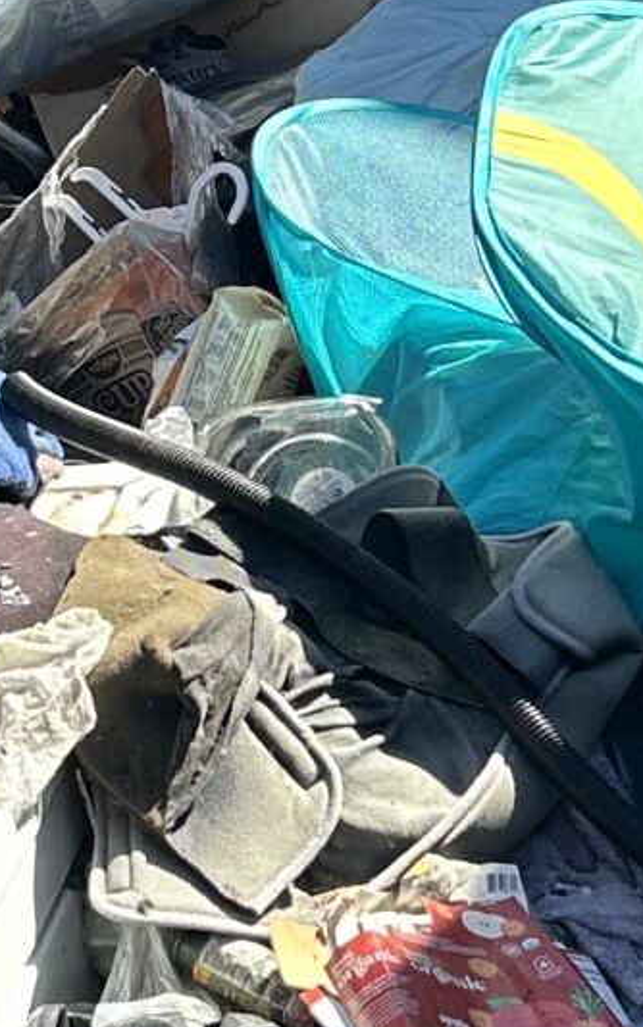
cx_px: 98
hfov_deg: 9.9
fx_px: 3699
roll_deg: +5.4
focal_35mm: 132
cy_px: 188
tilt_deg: -19.4
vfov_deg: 15.7
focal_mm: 5.7
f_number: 1.5
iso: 50
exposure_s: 1/718
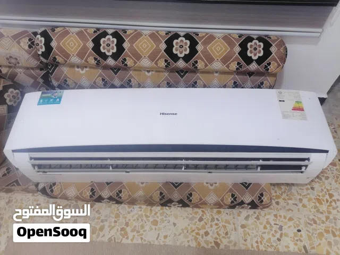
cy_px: 128
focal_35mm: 27
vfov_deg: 51.4
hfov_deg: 65.3
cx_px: 170
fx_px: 265
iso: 250
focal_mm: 5.3
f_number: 1.8
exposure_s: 1/33.3
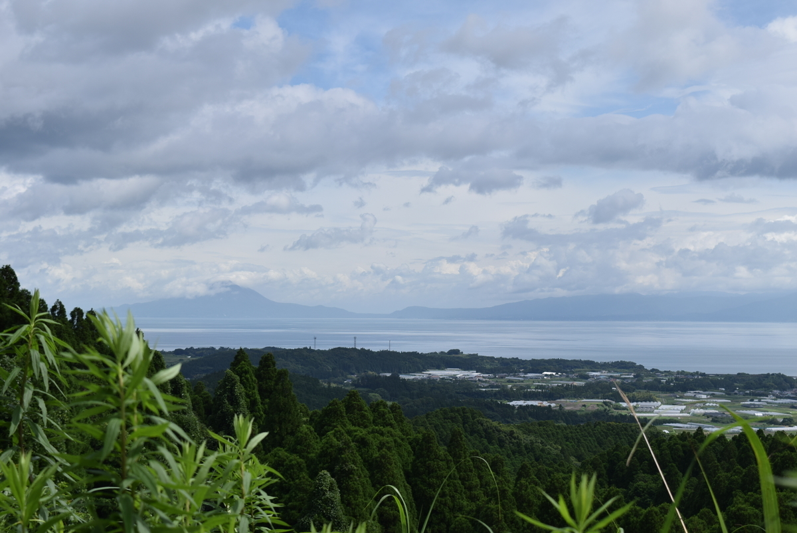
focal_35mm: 57
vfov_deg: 23.8
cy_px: 266
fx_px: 1263
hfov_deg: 35.0
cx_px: 398
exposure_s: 1/640
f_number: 8
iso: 100
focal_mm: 38
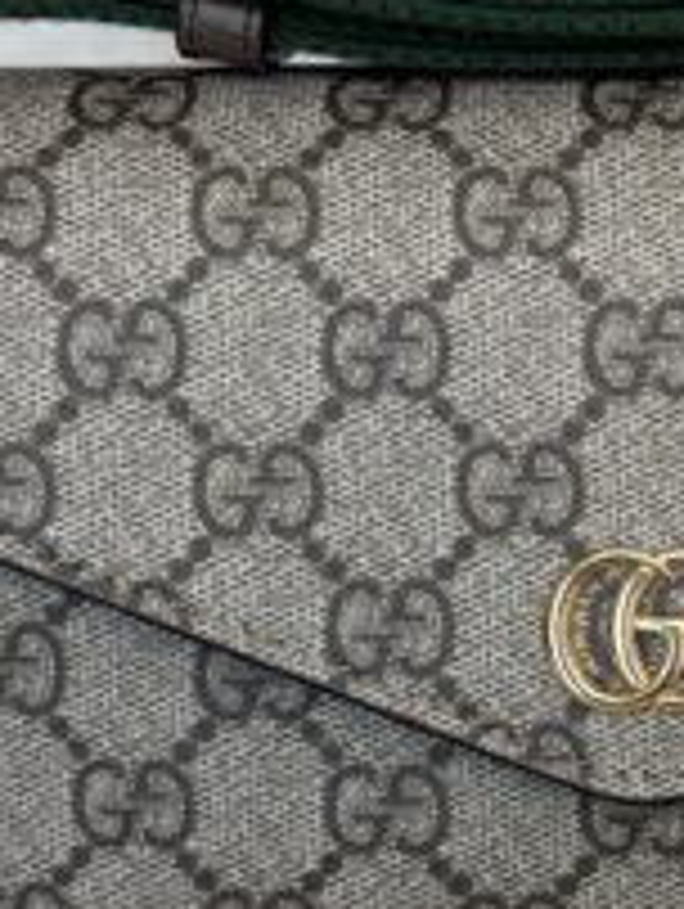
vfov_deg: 20.6
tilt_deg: -14.4
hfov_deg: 15.3
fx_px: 2498
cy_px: 464
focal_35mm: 95
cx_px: 693
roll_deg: -0.5
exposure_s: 1/120
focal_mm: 6.76
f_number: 1.78
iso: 100
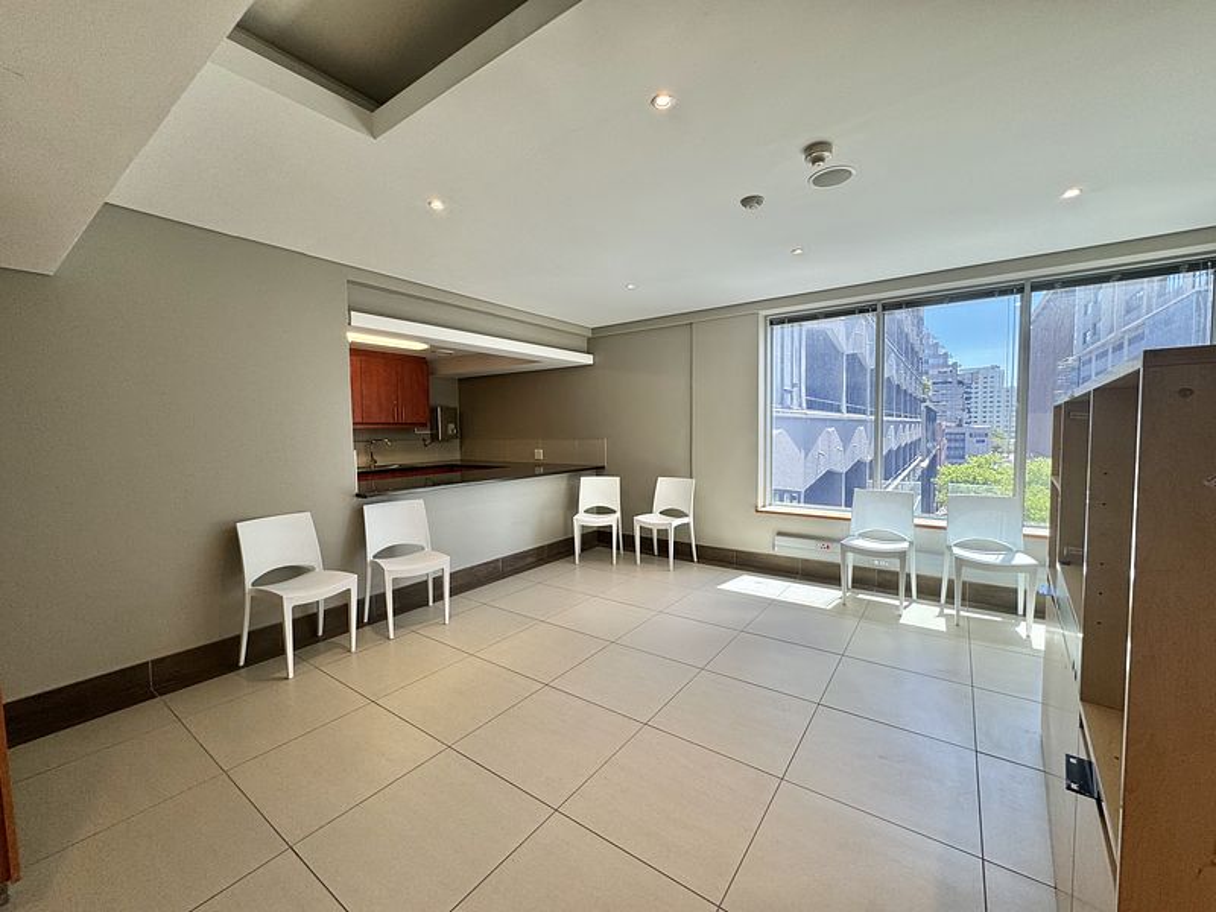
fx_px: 492
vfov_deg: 85.7
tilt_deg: -3.8
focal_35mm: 14
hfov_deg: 102.1
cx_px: 608
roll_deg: +1.0
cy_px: 456
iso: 64
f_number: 2.2
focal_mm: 2.22
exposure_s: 1/100
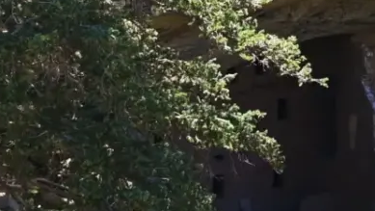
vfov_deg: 4.3
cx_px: 866
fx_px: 2797
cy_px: -134
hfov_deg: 7.2
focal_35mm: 281
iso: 200
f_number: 5.6
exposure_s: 1/250
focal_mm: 29
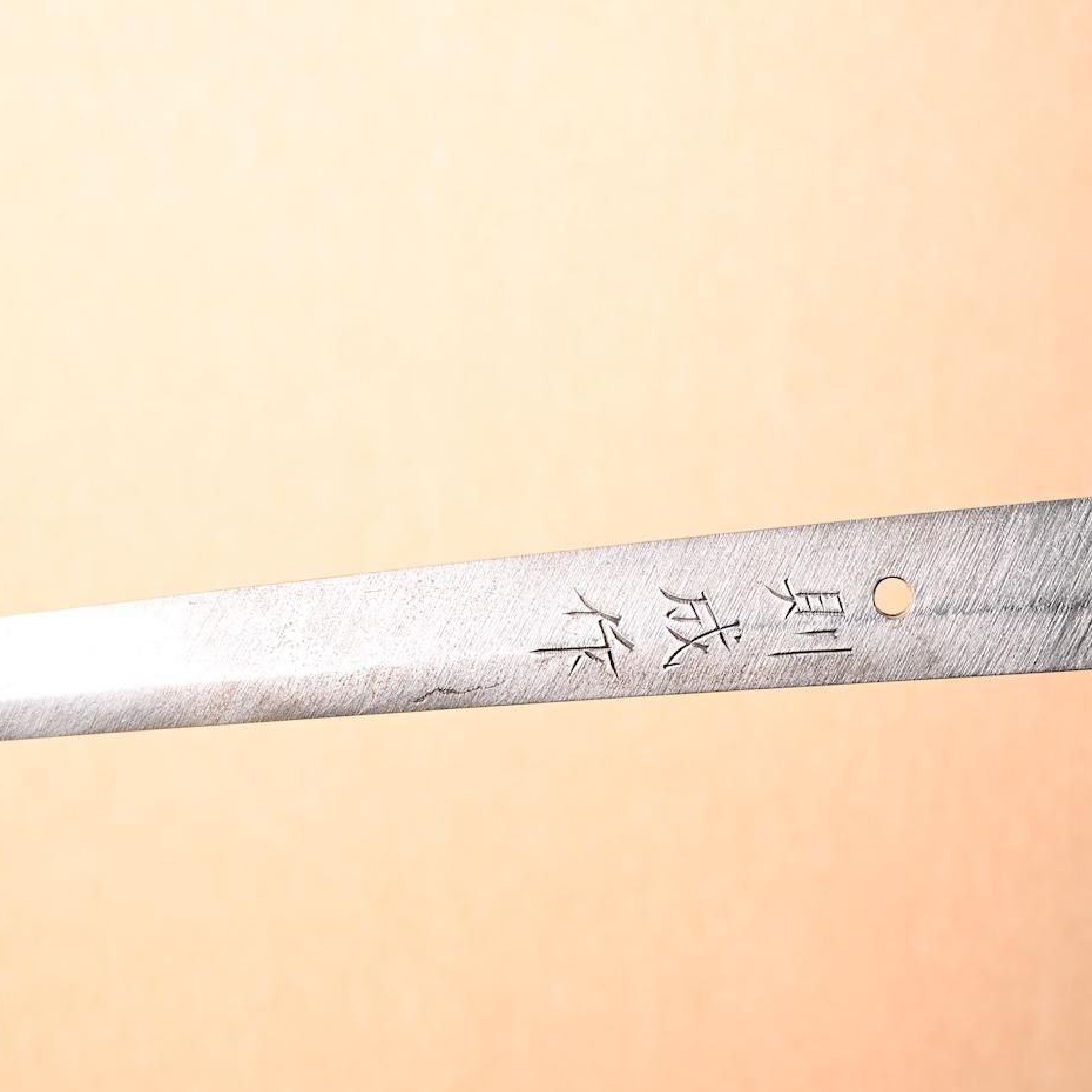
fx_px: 2807
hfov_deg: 22.0
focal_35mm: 79
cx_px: 619
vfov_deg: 22.0
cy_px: 545
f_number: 4.5
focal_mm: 41
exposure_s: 1/2
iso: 100
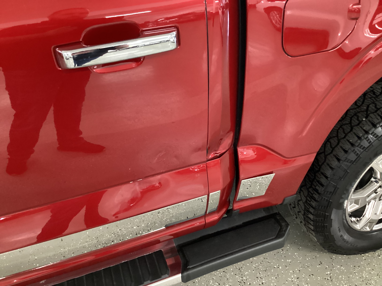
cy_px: 143
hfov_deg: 58.4
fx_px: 342
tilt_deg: -33.3
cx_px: 191
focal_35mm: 31
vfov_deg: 45.4
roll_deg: +2.9
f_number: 2.4
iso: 640
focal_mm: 3.3
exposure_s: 1/30
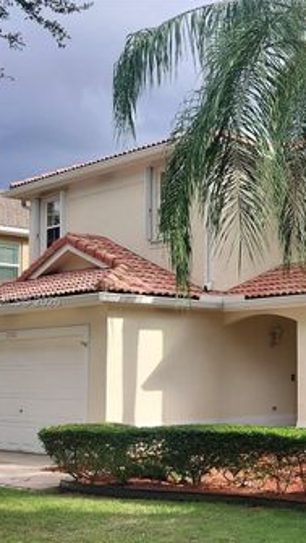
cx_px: 308
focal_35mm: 39
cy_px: 302
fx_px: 561
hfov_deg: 28.6
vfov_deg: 51.5
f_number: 1.7
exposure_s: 1/457
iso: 50
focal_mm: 5.24
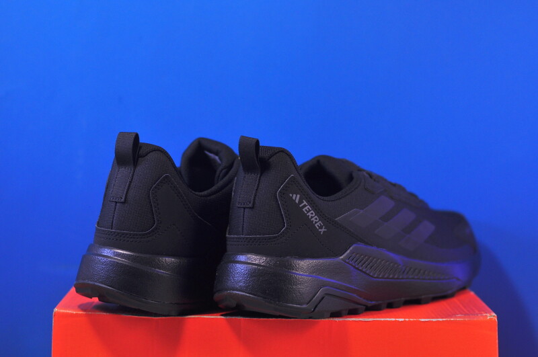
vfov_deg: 18.1
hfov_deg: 27.0
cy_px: 178
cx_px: 269
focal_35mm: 75
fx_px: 1119
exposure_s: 1/320
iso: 250
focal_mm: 50
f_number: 2.8
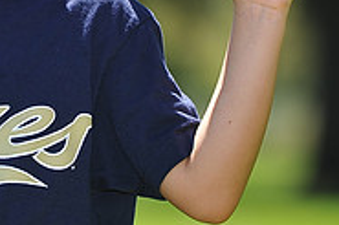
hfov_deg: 3.3
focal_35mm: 626
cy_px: -64
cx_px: -57
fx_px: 5889
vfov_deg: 2.2
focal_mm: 200
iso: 200
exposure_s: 1/800
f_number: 4.5
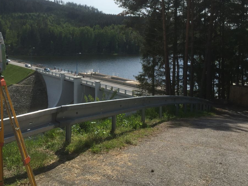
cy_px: 72
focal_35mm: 41
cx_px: 84
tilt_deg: -8.7
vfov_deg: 35.0
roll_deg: -0.7
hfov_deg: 45.1
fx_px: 294
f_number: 2.2
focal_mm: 4.15
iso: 32
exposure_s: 1/3049
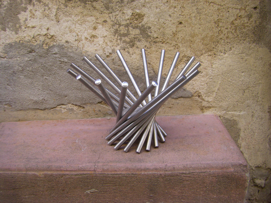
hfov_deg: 49.0
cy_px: 102
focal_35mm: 38
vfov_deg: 37.7
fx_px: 297
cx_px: 136
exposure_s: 1/50
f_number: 3.5
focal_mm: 6.3
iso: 160
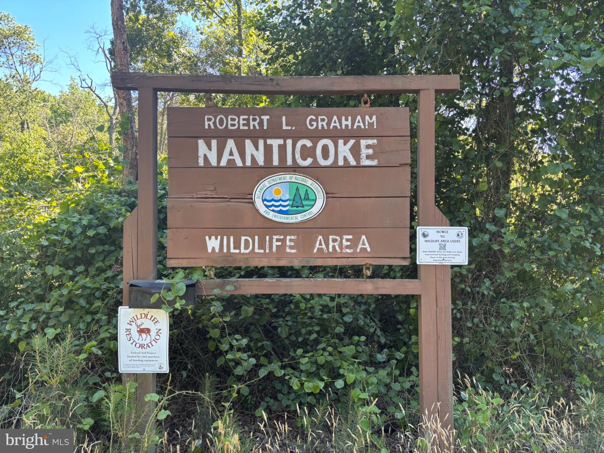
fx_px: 454
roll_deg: -0.5
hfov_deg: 67.3
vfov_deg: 53.1
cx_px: 302
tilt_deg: +1.1
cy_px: 226
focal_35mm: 26
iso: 40
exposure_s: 1/121
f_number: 1.6
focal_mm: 5.96
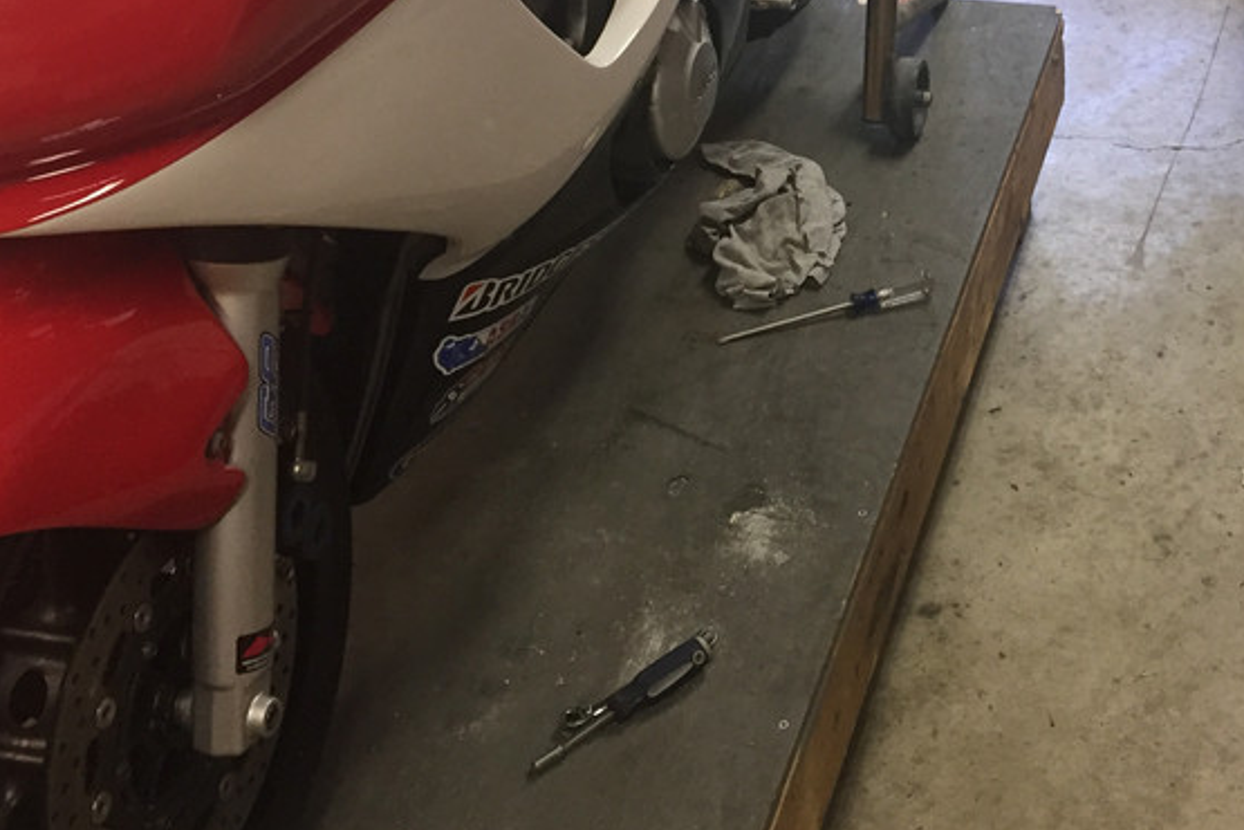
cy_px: 81
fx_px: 2004
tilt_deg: -31.1
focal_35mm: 58
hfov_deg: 33.6
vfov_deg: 22.8
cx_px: 978
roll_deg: -0.7
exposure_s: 1/30
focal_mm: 4.15
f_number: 2.2
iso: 125
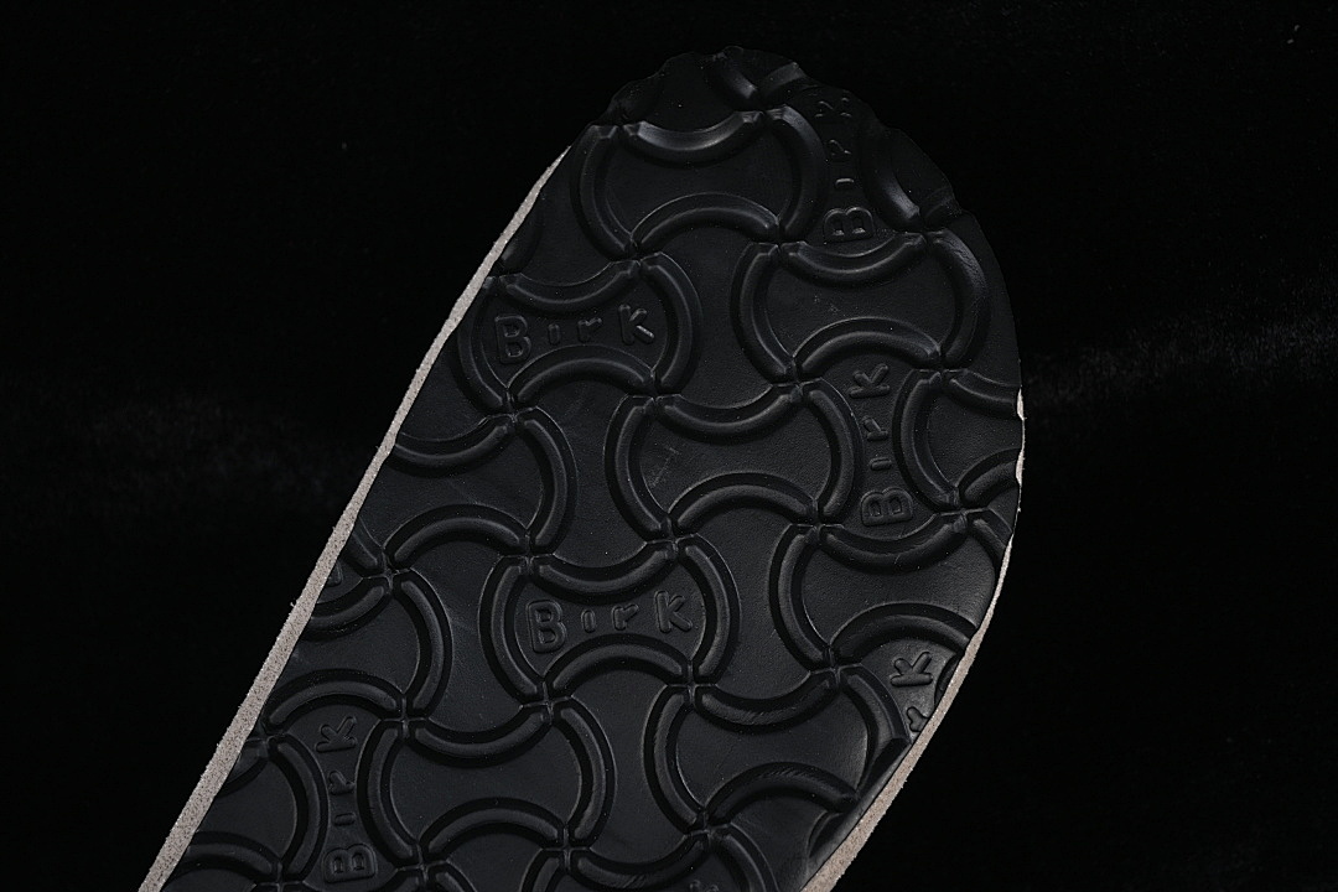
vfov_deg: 18.9
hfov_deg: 28.1
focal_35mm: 72
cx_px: 669
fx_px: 2676
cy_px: 446
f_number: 6
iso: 160
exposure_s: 1/60
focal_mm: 48
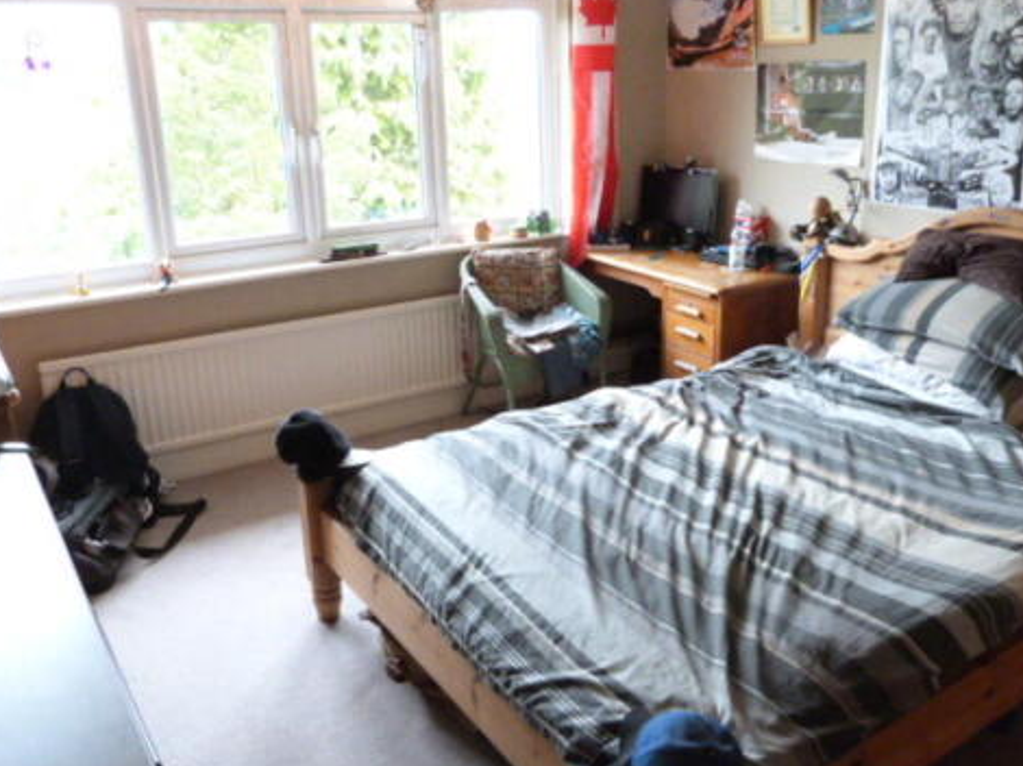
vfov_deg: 45.3
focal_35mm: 31
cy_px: 343
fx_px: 916
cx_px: 587
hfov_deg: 58.1
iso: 800
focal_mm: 4.5
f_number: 2.8
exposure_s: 1/125
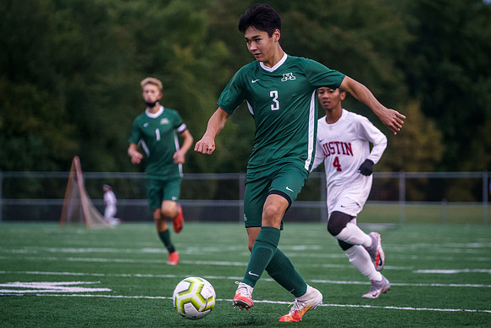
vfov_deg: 6.2
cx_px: 272
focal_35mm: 224
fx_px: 3049
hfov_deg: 9.2
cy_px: 171
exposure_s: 1/1250
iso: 4000
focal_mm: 200
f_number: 4.5
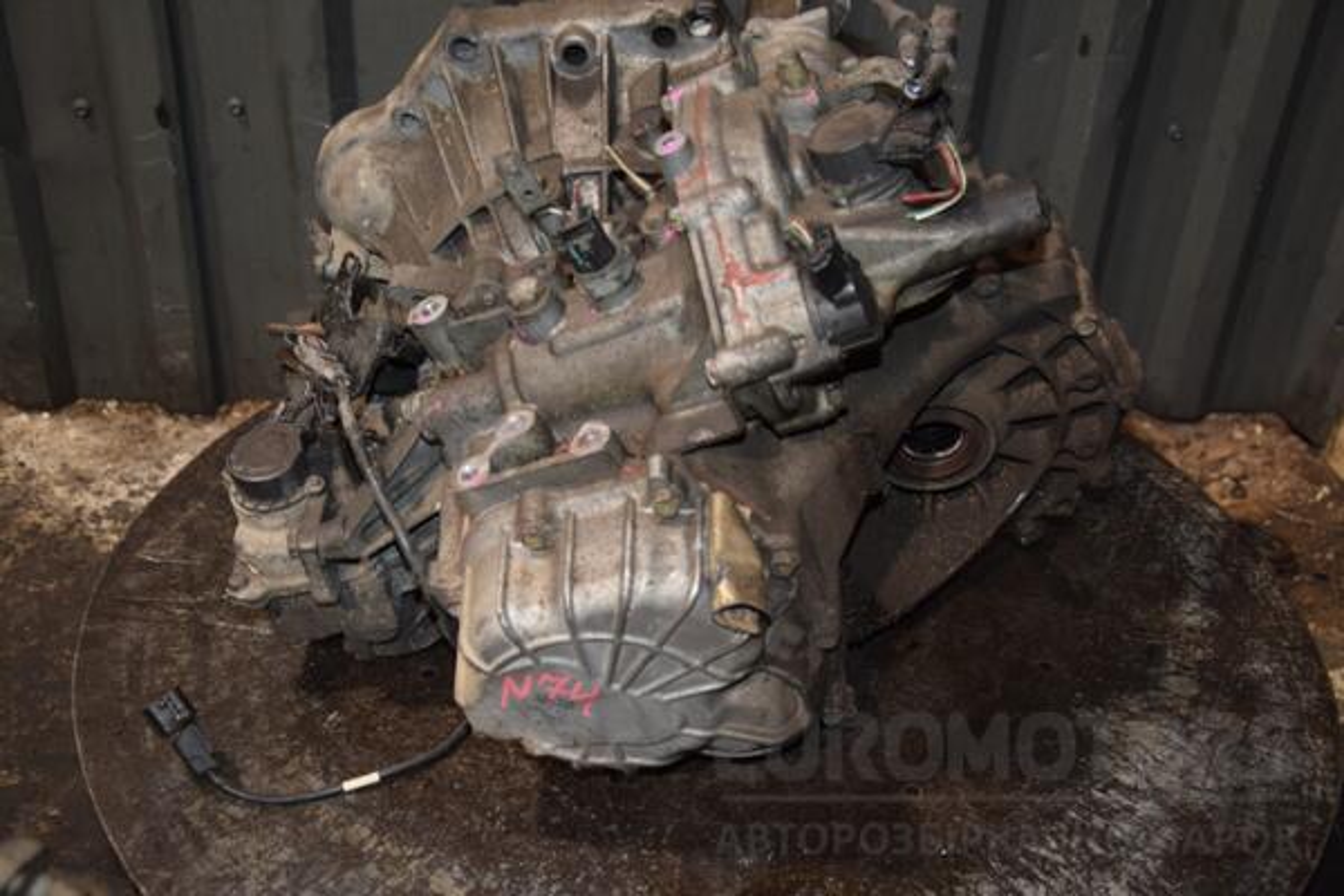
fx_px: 1680
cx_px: 672
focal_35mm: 45
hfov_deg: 43.6
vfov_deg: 29.9
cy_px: 448
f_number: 5
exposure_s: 1/60
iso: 800
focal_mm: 30
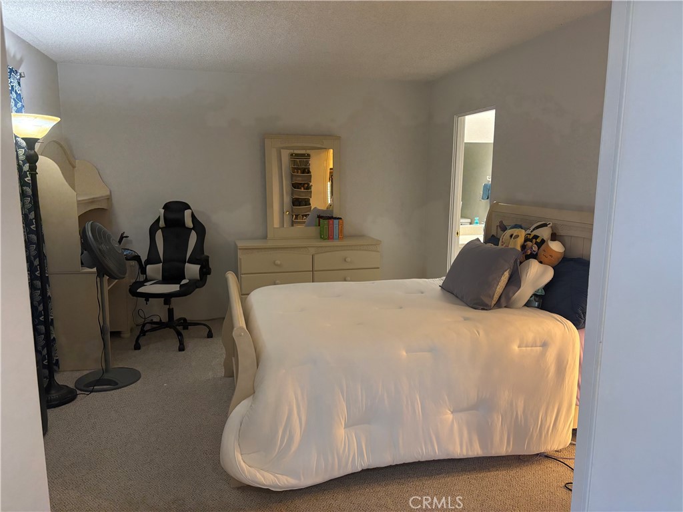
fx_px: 513
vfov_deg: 53.1
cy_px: 256
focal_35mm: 26
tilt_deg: -9.5
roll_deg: +0.4
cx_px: 342
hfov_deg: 67.3
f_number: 1.6
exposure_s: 1/120
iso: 250
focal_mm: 5.96
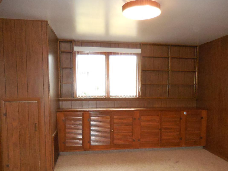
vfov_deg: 40.3
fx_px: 231
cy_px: 111
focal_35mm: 35
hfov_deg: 52.3
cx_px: 136
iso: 900
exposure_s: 1/25
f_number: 3.3
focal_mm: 4.5
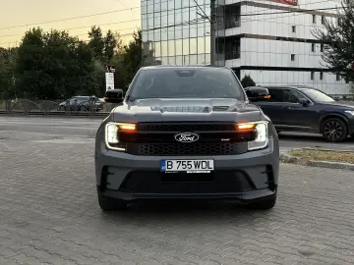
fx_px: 491
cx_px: 177
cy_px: 132
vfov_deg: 30.3
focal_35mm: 48
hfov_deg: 39.7
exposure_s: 1/118
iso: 80
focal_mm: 6.86
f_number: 1.78
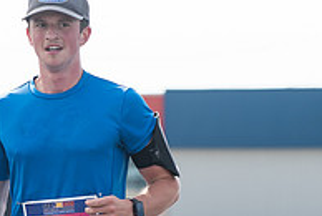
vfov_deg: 4.0
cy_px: 169
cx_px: 13
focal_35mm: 348
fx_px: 3117
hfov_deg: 5.9
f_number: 4.5
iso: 250
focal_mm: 86
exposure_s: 1/1250
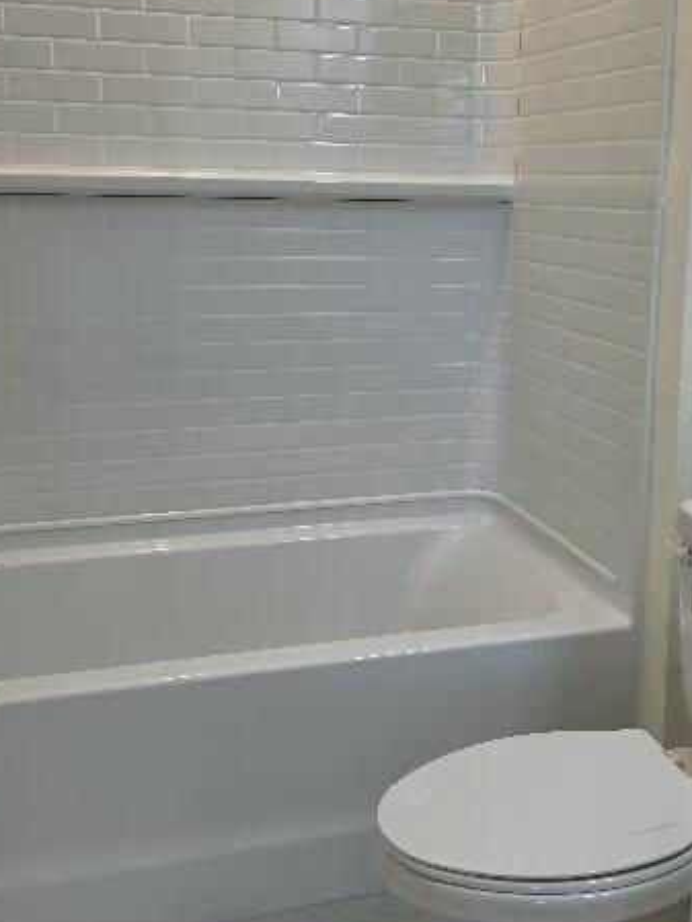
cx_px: 423
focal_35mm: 41
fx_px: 1092
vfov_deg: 45.5
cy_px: 361
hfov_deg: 35.0
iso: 50
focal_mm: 6.5
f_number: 1.4
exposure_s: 1/120
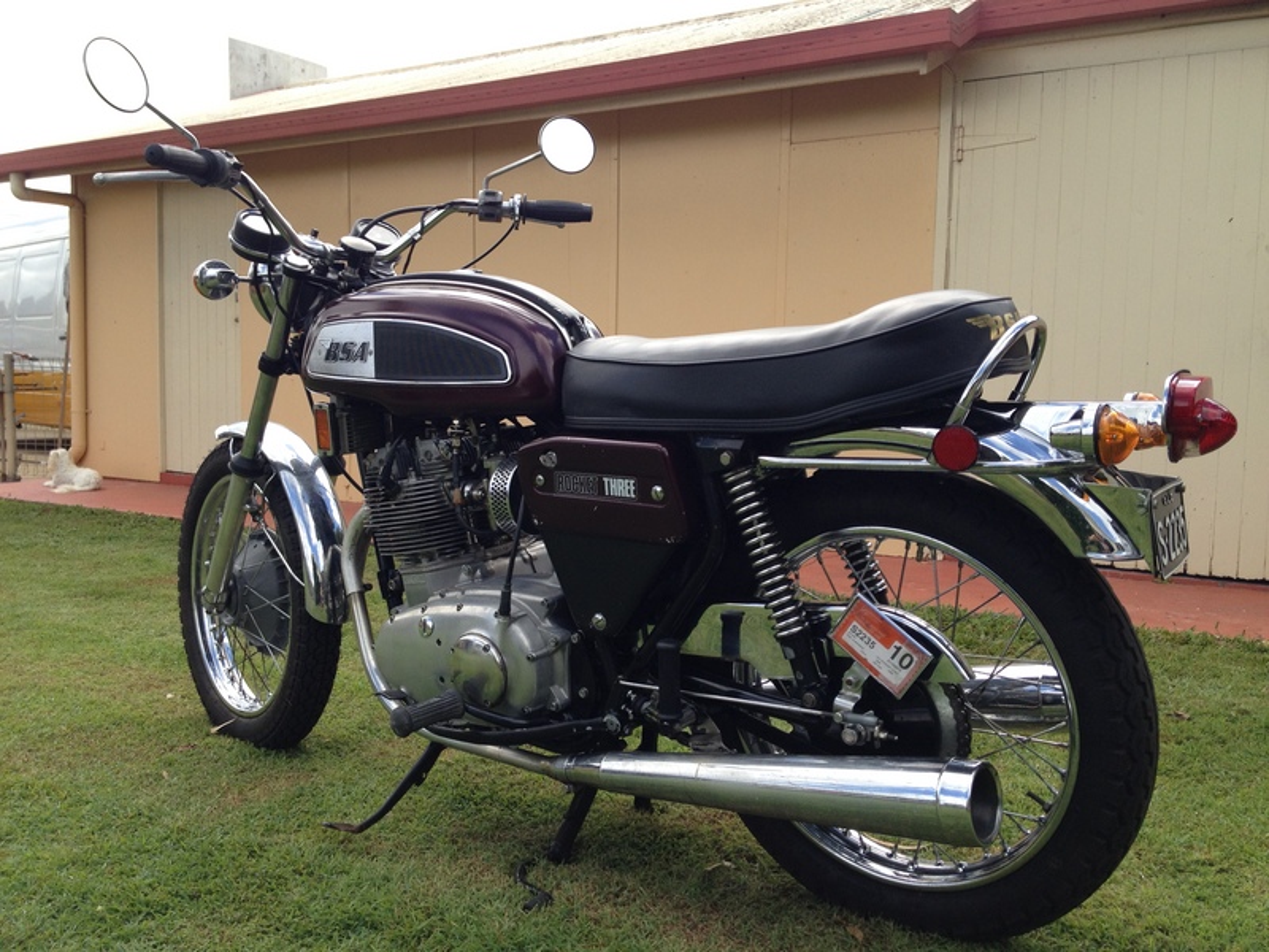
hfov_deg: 52.6
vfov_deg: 40.7
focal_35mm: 35
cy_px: 476
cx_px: 634
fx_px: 1283
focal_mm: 4.28
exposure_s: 1/699
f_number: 2.4
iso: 64
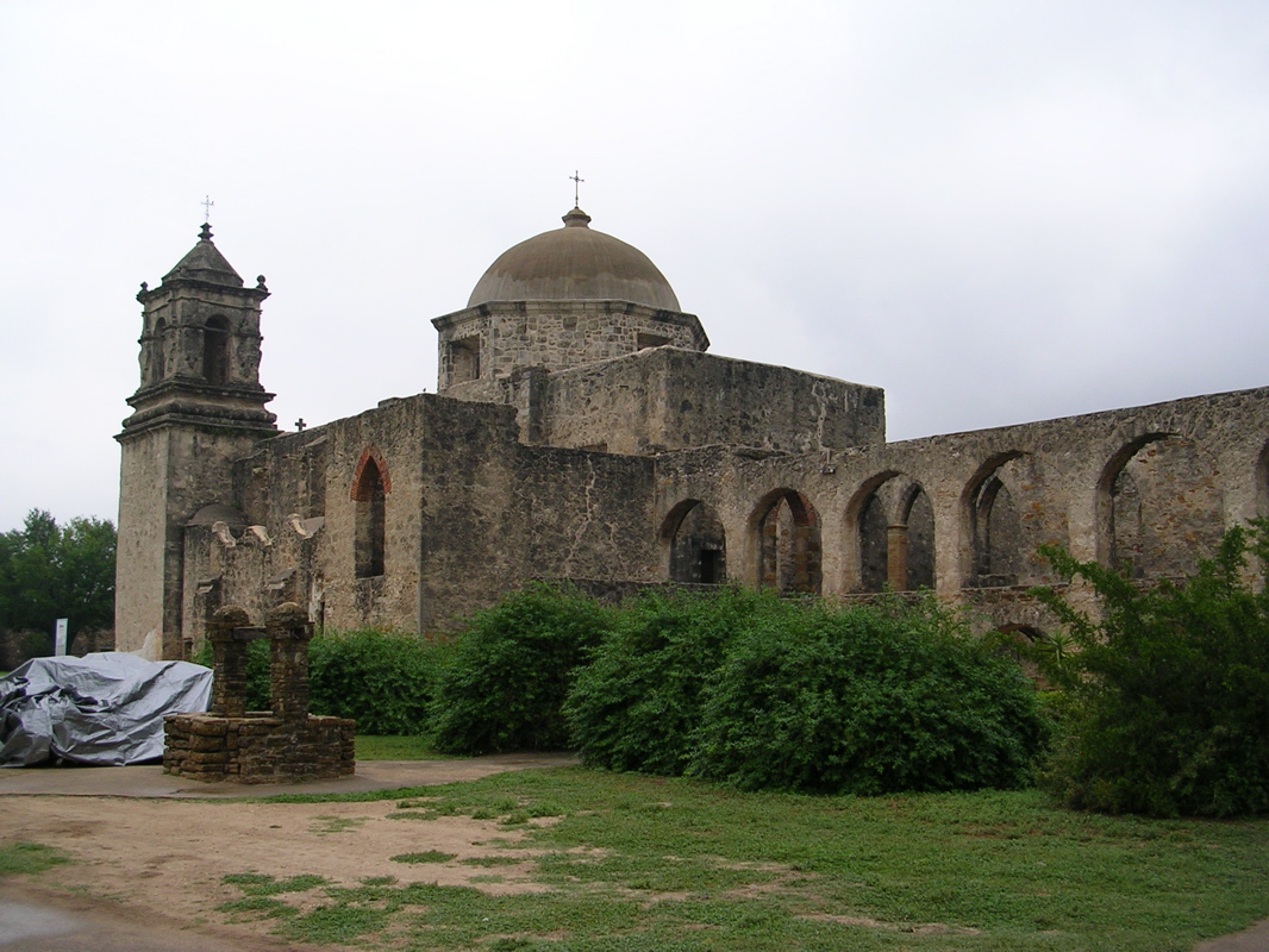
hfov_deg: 49.0
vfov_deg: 37.7
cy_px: 476
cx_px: 634
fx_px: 1393
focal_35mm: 38
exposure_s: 1/318
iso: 50
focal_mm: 5.8
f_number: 2.8
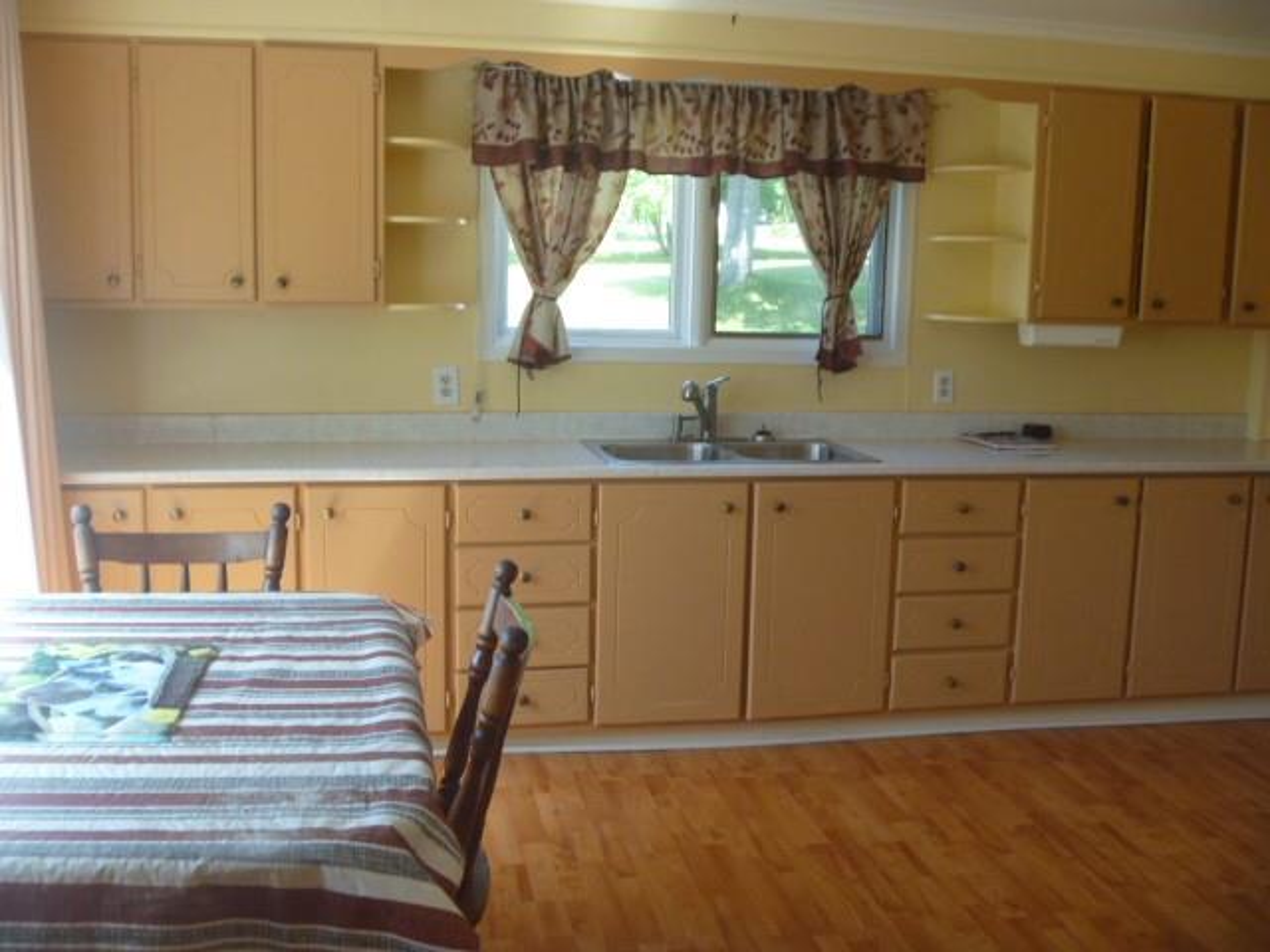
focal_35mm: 35
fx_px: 1284
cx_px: 635
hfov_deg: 52.6
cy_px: 476
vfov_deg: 40.7
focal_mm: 6.3
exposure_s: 1/60
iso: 200
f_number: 3.5
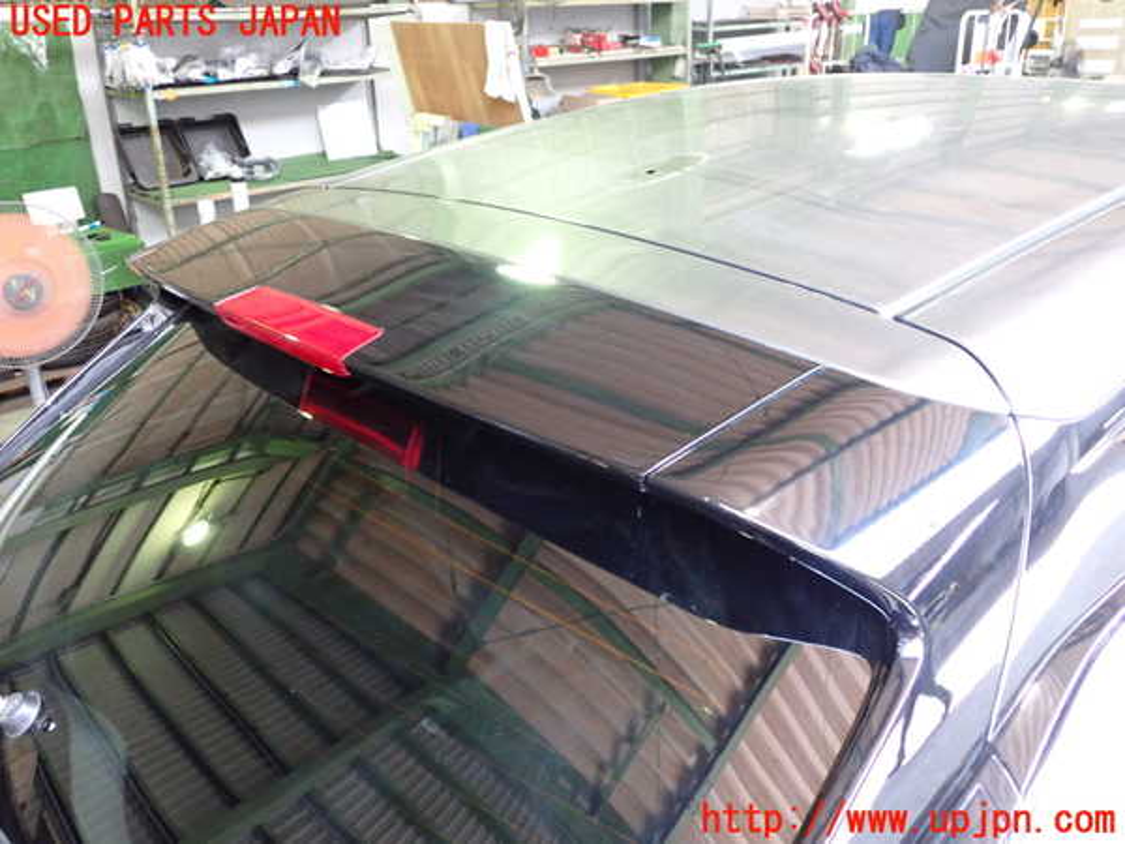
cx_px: 562
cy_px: 422
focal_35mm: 30
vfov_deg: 46.8
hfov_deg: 60.0
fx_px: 975
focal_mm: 5.4
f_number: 2.3
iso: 500
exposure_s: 1/30
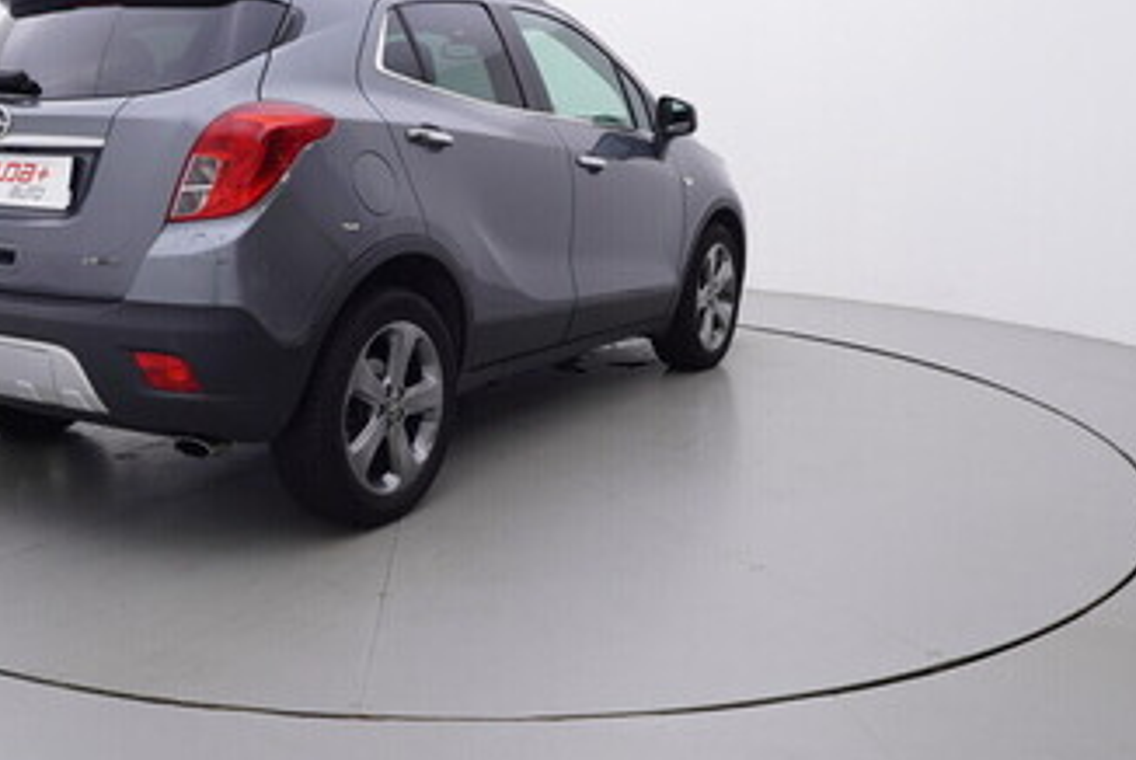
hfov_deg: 50.0
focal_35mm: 38
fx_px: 1195
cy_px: 291
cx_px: 385
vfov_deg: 35.1
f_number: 5
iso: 200
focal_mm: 15
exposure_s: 1/80
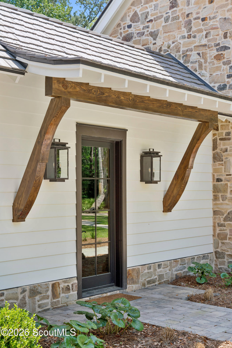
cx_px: 116
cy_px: 174
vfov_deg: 41.1
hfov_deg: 28.1
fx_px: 464
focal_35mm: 48
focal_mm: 48
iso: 250
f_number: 8
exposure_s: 1/125
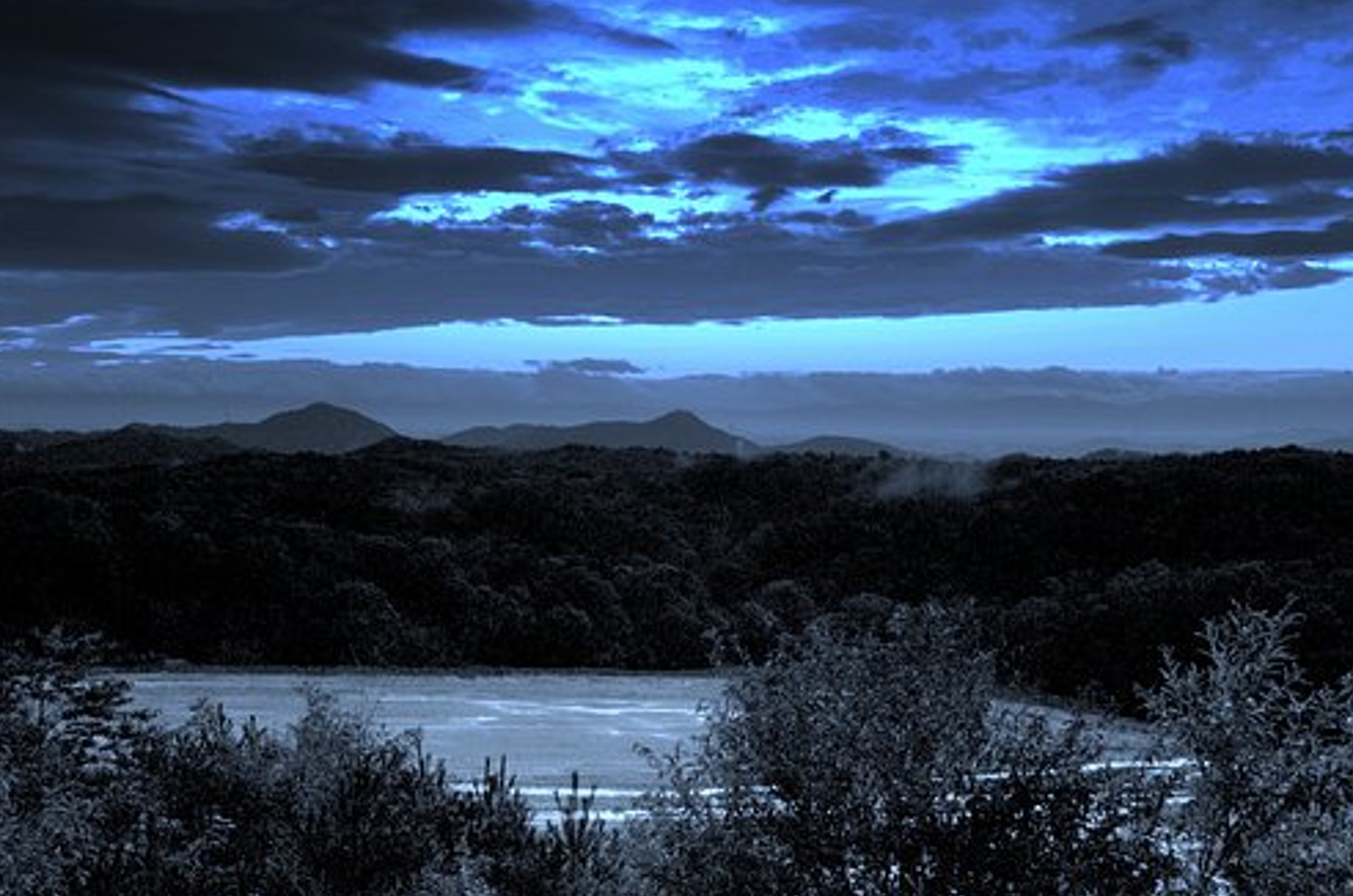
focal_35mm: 50
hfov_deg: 39.7
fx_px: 1876
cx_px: 663
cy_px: 451
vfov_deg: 26.9
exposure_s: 1/13
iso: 640
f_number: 10
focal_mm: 32
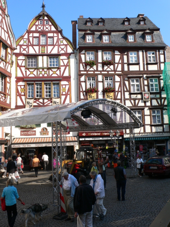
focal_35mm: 34
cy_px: 114
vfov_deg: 54.0
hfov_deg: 41.8
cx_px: 85
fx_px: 223
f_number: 4
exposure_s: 1/400
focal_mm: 6.3
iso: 80
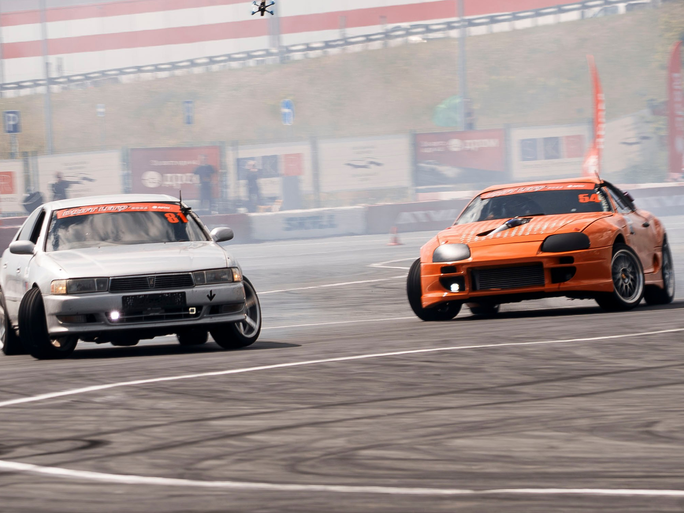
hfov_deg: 5.0
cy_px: 284
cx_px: 127
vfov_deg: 3.7
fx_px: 7845
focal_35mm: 397
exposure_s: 1/125
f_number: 10
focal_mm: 140
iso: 100
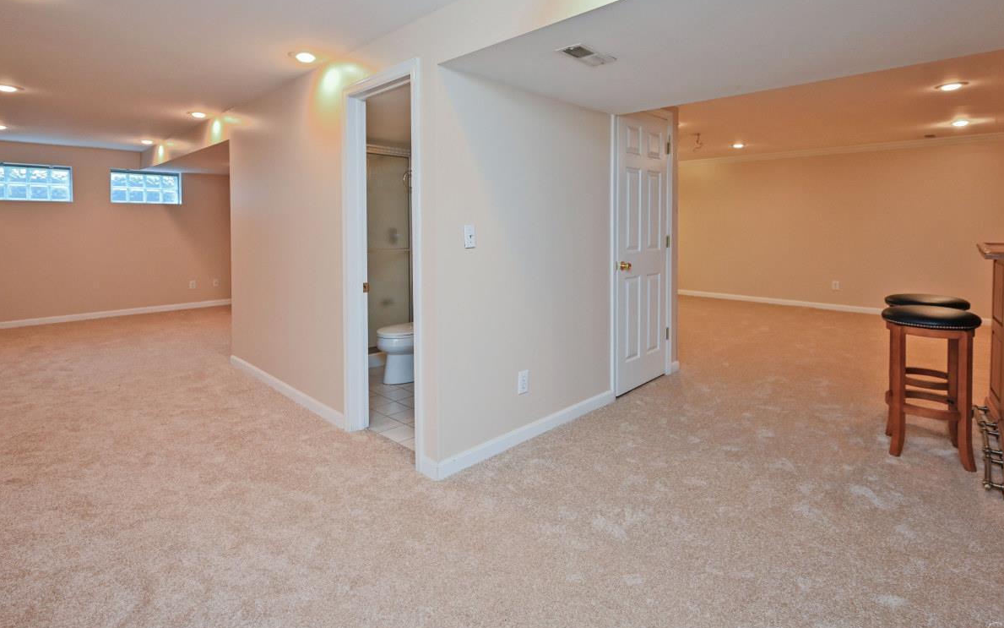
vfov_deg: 64.1
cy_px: 238
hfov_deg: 91.1
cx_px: 483
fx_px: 492
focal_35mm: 18
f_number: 4
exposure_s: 1/60
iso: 800
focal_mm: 14
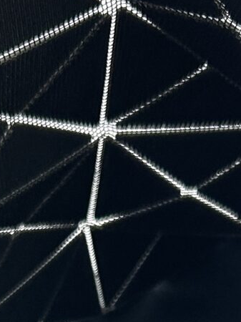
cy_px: 588
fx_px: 1375
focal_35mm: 148
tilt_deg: -37.1
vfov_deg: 12.2
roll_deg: +12.3
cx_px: 104
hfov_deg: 10.0
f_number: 1.5
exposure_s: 1/100
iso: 80
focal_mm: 5.7
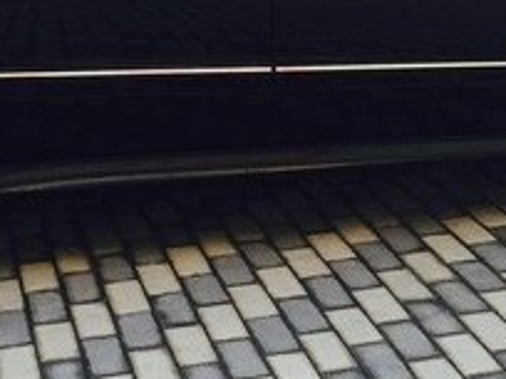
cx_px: 208
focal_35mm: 94
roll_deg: +2.4
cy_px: -73
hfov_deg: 20.8
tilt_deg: -9.8
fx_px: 1374
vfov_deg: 15.2
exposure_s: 1/243
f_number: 2.2
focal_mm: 4.15
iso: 32
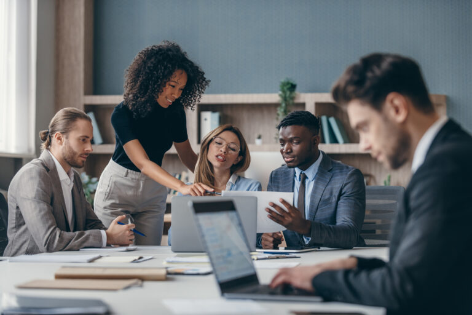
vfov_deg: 15.2
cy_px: 158
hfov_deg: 22.6
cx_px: 236
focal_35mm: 90
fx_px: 1180
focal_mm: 90
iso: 500
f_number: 4
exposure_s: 1/160
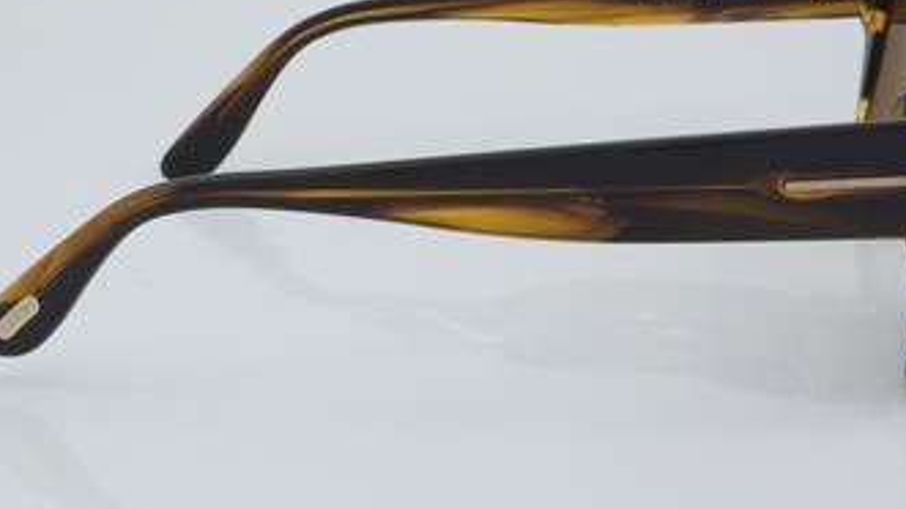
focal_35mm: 95
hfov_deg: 22.5
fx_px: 2282
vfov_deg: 12.7
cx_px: 482
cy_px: 194
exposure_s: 1/4
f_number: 32
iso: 100
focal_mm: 50
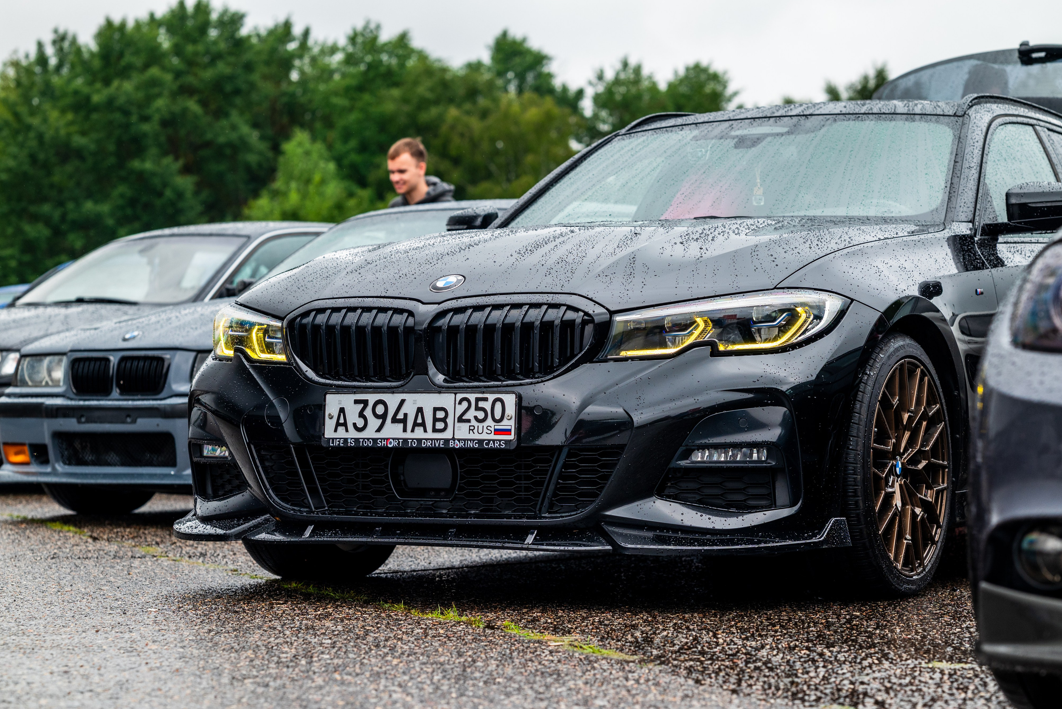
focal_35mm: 87
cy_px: 361
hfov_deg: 23.4
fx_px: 2568
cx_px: 543
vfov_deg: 15.7
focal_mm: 85
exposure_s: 1/800
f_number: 4.5
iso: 400
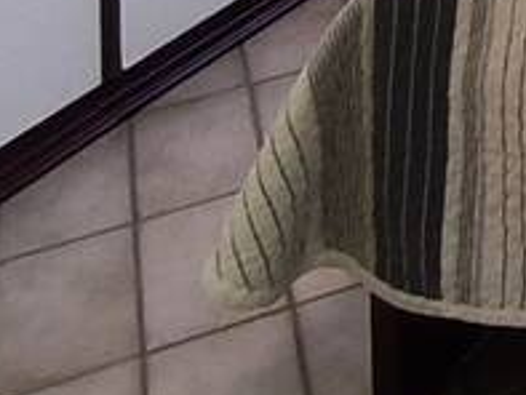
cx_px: 1215
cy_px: -862
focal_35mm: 117
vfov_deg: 9.4
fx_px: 1779
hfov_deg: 13.2
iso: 200
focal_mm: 1.65
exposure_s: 1/30
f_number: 2.2
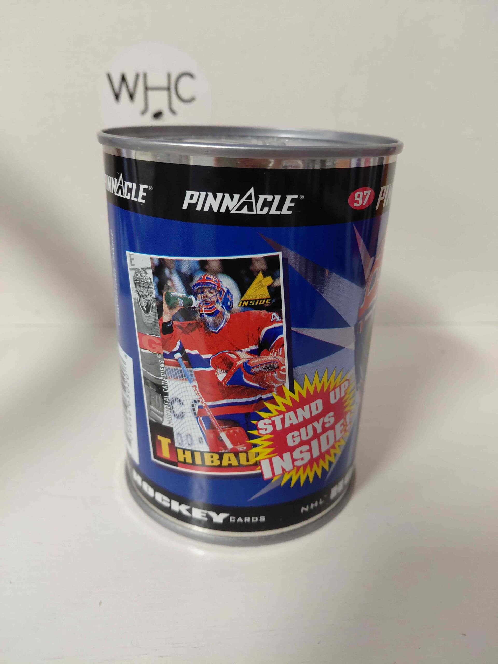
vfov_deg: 69.4
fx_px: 480
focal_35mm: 25
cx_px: 249
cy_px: 332
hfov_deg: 54.9
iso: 400
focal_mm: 4.69
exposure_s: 1/40
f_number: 1.8
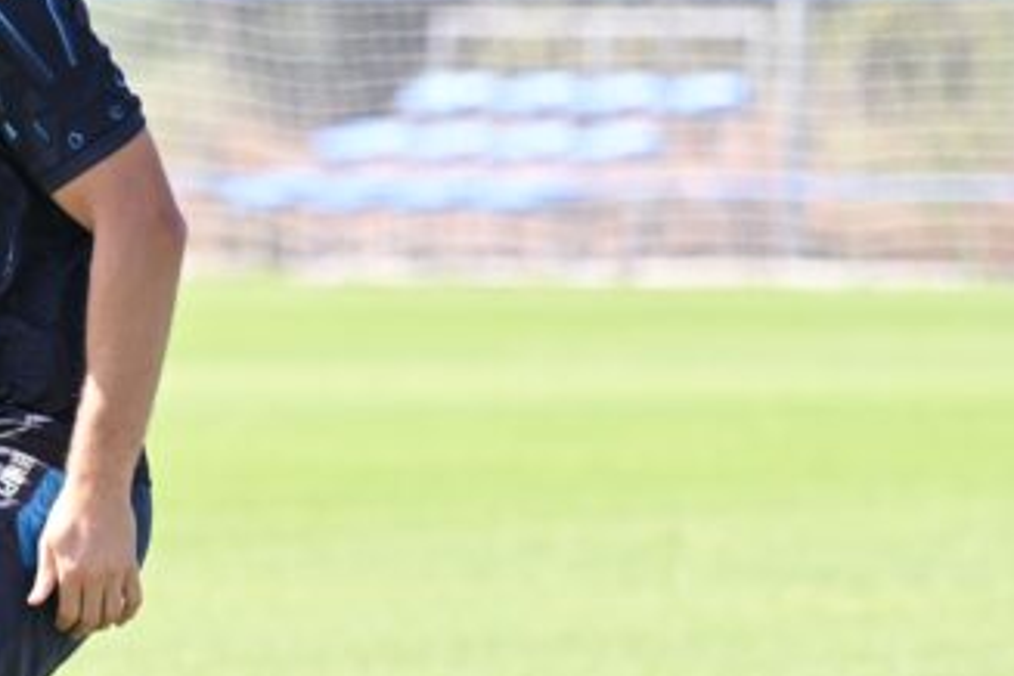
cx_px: -102
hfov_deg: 3.8
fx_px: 15434
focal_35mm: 548
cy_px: 467
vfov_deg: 2.5
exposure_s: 1/1250
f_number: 4
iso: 400
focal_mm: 175
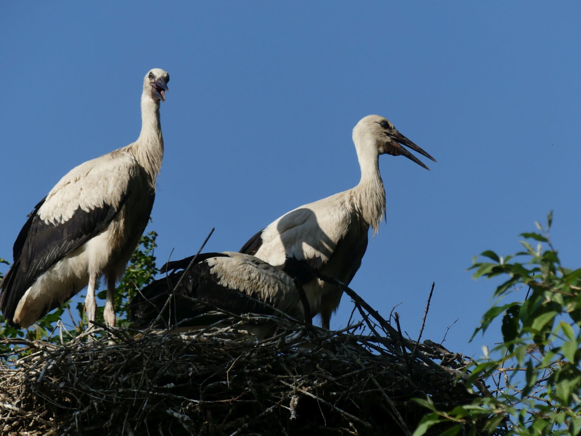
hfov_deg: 4.8
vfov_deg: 3.6
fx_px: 6932
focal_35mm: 413
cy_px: 218
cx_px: 290
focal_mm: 74.3
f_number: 4
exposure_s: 1/1300
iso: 100
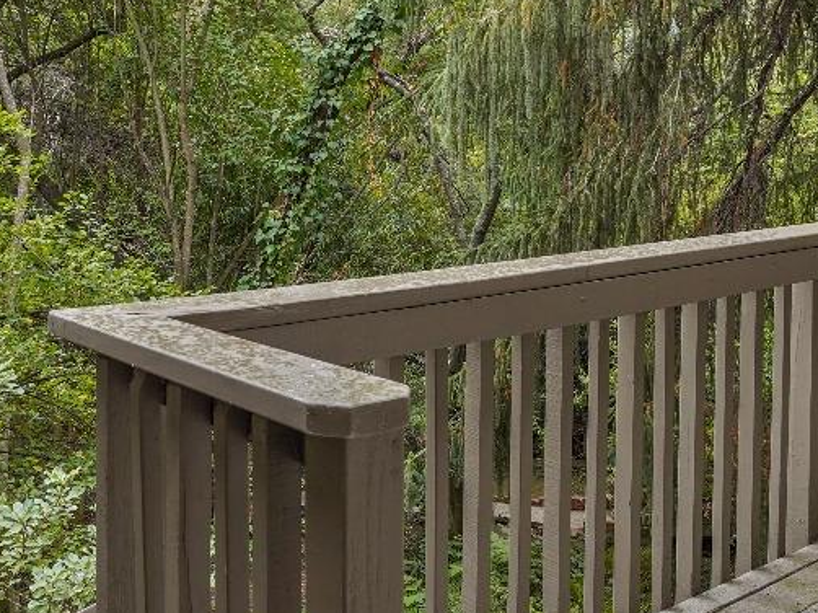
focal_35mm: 46
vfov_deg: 30.7
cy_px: 121
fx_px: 1086
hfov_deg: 41.2
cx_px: 450
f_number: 8
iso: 400
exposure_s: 1/30
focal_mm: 16
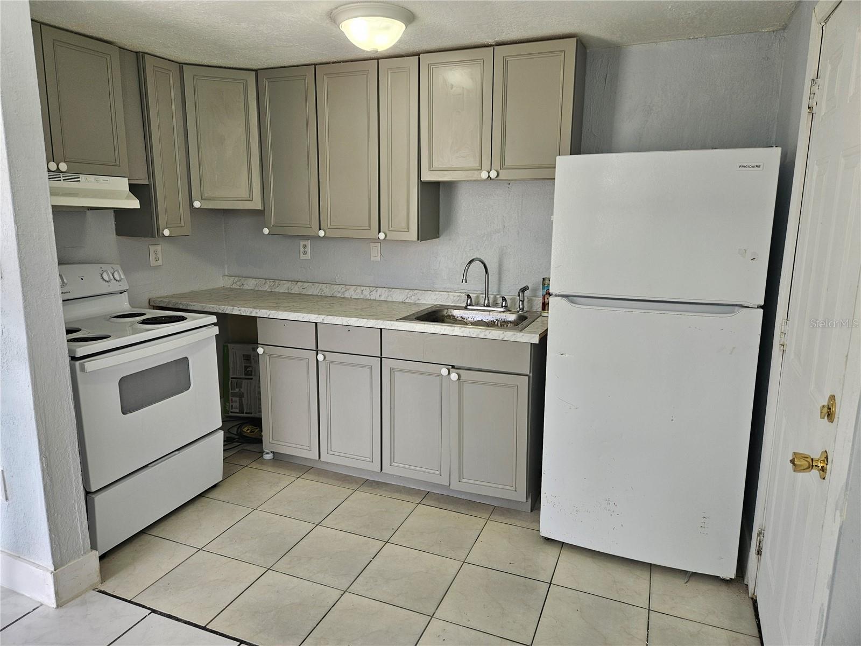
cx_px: 430
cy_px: 323
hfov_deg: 73.9
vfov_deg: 58.9
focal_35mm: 23
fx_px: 572
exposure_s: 1/120
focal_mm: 5.4
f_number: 1.8
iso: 64
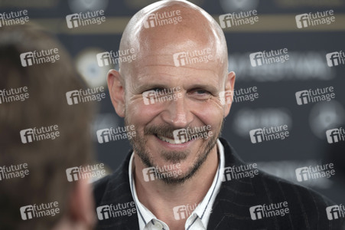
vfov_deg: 8.2
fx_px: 1609
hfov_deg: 12.2
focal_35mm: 168
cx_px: 172
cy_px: 115
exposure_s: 1/200
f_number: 4
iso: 400
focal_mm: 168
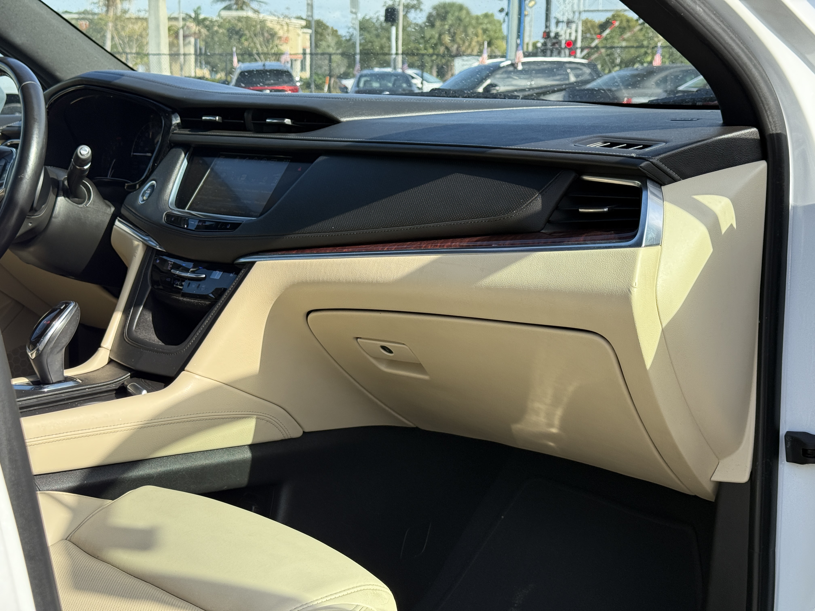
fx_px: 1130
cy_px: 306
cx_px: 408
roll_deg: -1.1
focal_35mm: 48
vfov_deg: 30.3
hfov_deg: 39.7
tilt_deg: -10.0
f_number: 1.78
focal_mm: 6.76
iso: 100
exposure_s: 1/1715
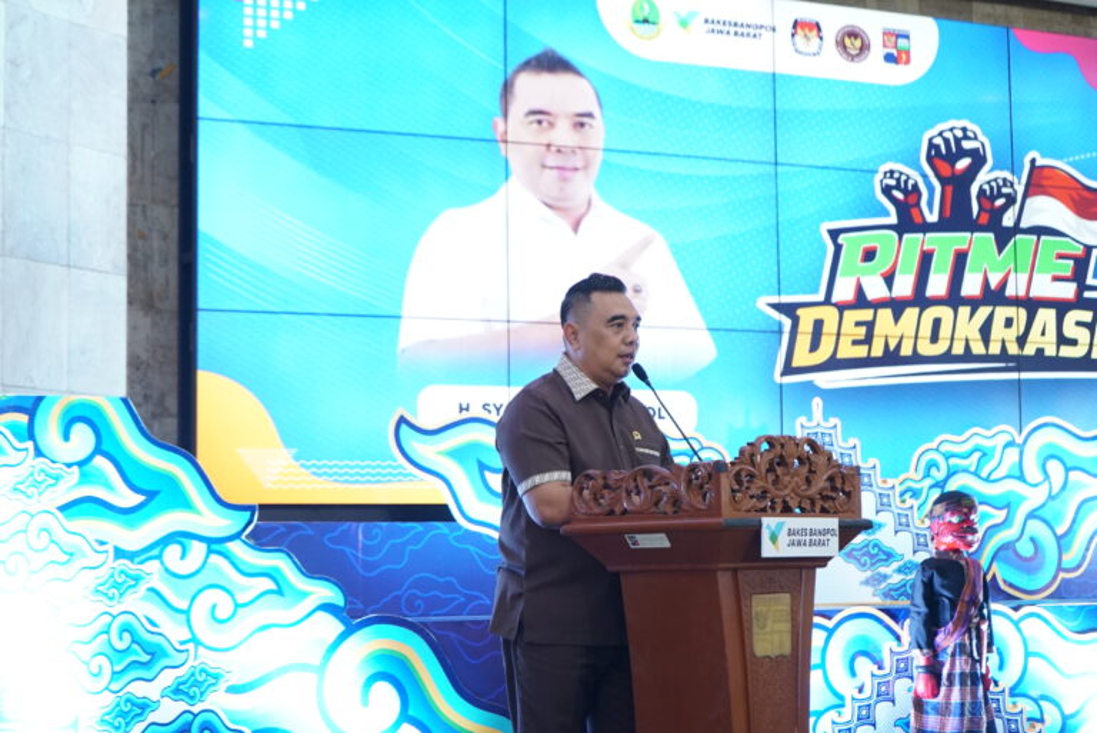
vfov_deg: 19.5
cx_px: 548
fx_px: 2134
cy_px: 366
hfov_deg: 28.8
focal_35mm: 70
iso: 3200
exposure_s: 1/125
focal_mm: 70
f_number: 5.6
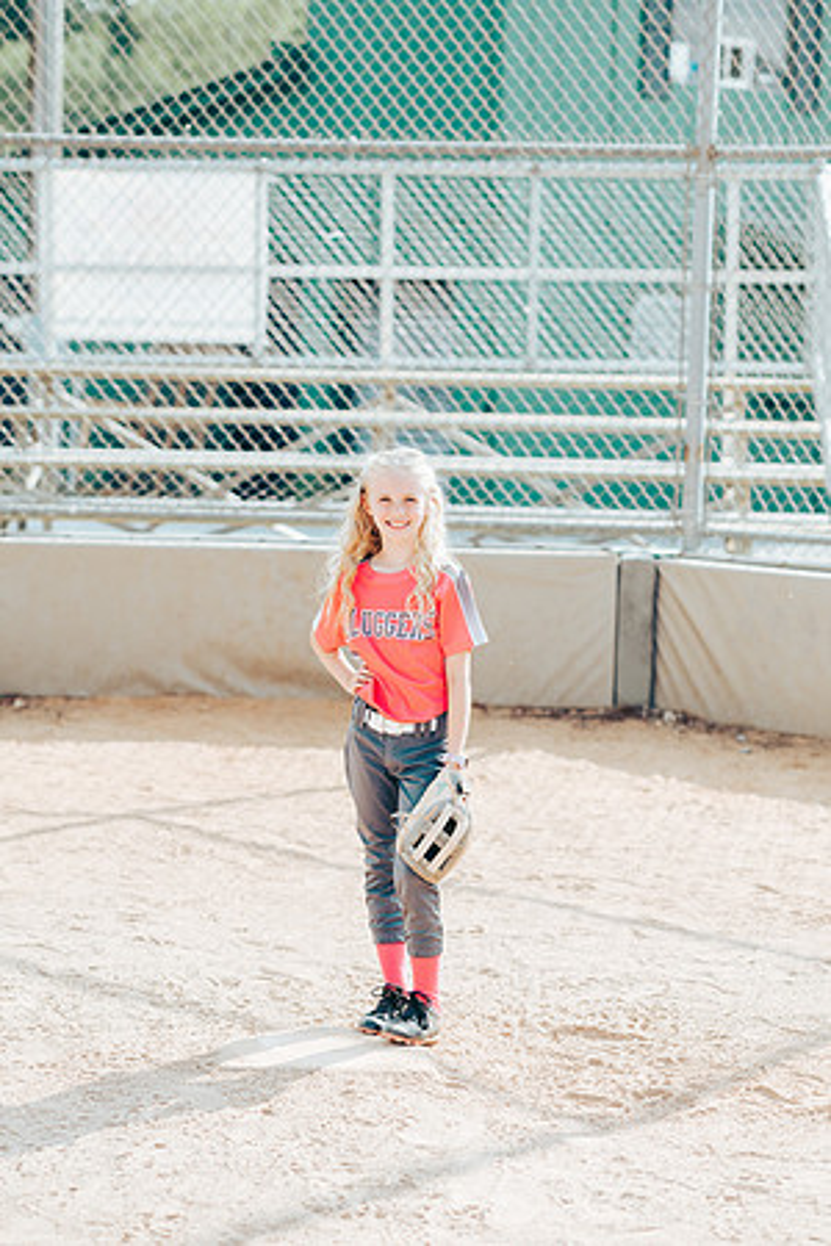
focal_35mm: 85
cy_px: 623
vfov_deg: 23.9
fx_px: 2943
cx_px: 416
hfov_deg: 16.1
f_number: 2.8
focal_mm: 85
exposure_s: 1/1250
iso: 160
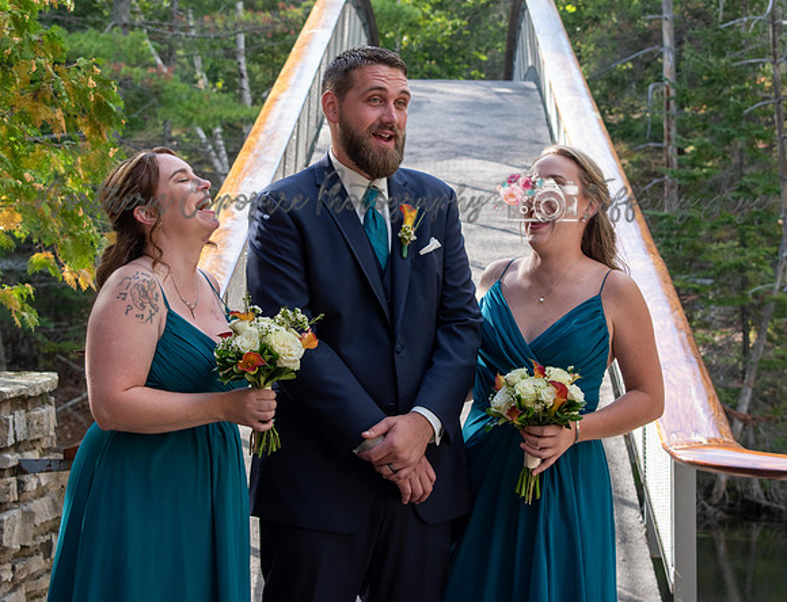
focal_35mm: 100
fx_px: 2288
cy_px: 270
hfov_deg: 19.5
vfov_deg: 15.0
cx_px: 413
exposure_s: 1/200
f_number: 7.1
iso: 400
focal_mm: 55
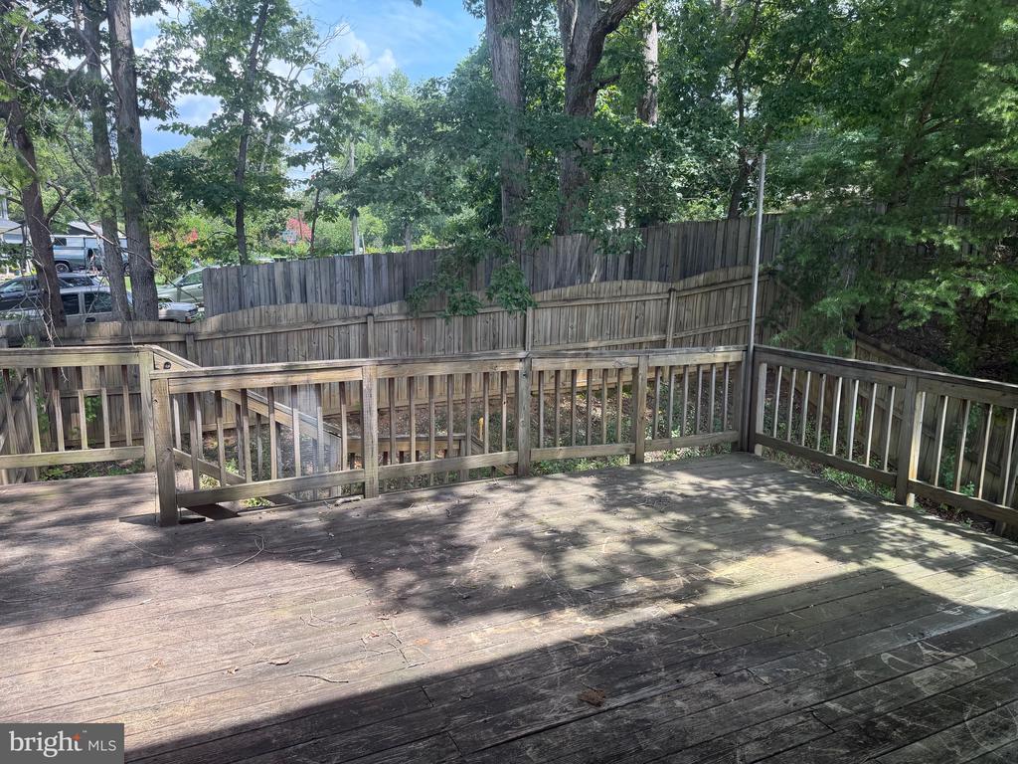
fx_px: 706
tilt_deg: -11.4
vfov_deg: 56.8
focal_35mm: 24
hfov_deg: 71.6
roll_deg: -1.3
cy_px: 382
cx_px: 509
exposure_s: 1/660
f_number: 1.78
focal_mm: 6.76
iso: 100
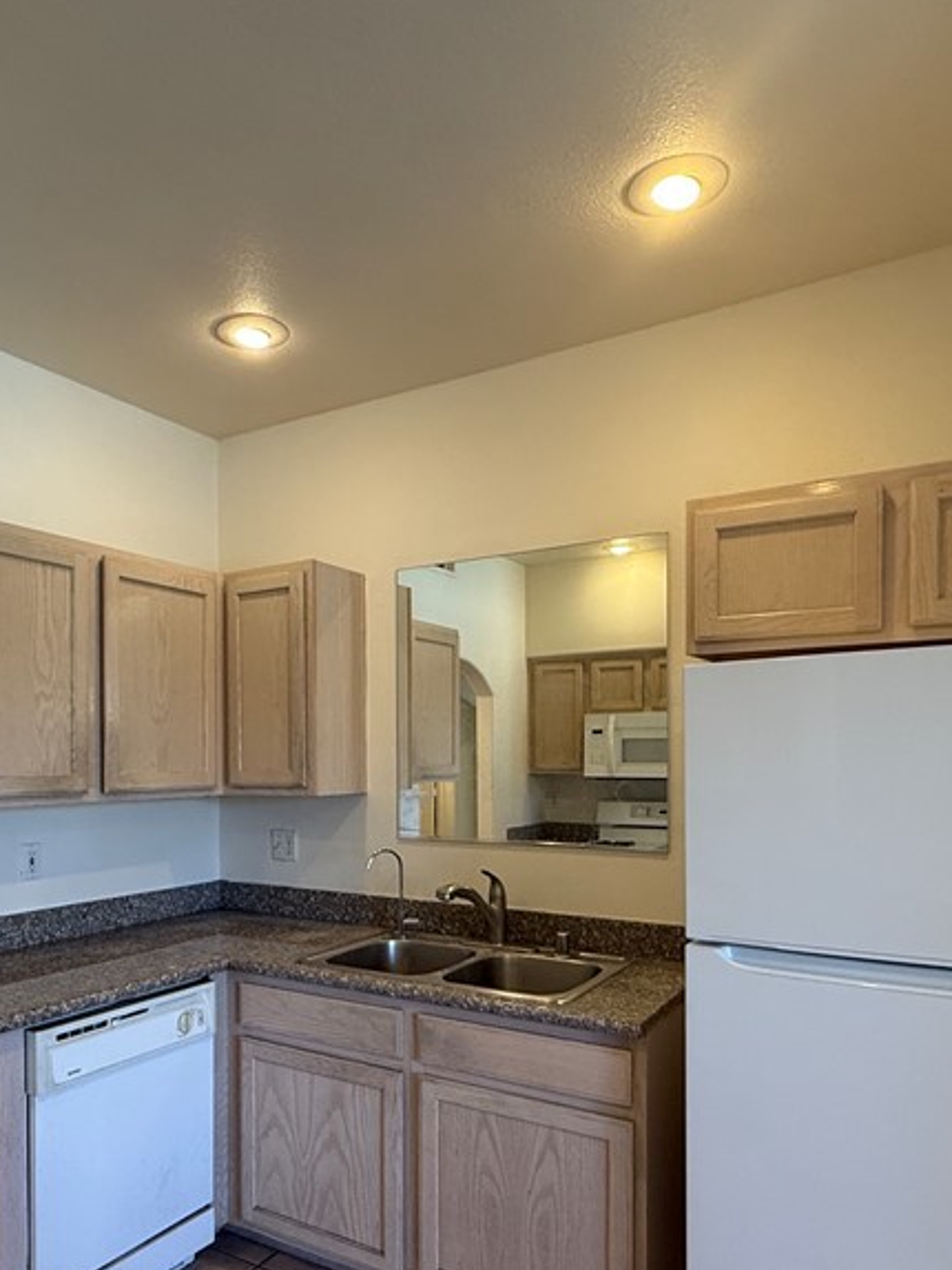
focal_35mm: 25
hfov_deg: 54.5
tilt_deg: -0.5
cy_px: 765
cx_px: 385
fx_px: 916
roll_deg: -0.1
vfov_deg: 68.7
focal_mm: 2.22
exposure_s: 1/120
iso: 200
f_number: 2.2
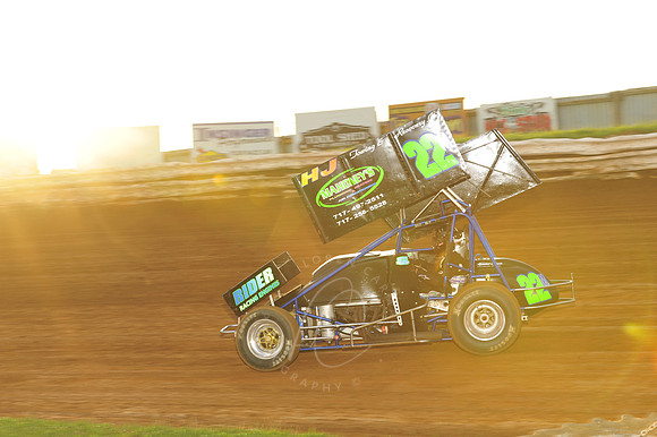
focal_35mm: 92
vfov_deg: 14.8
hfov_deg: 22.2
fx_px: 1678
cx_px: 328
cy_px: 218
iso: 800
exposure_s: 1/320
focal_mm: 92
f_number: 8
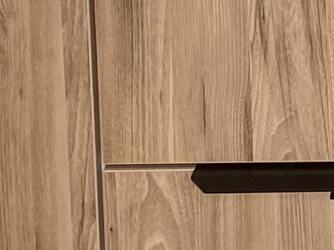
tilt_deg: -11.5
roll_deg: -1.5
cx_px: 900
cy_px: -452
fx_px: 1688
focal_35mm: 175
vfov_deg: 7.6
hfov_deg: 9.5
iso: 32
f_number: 1.8
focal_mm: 4.25
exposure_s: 1/178
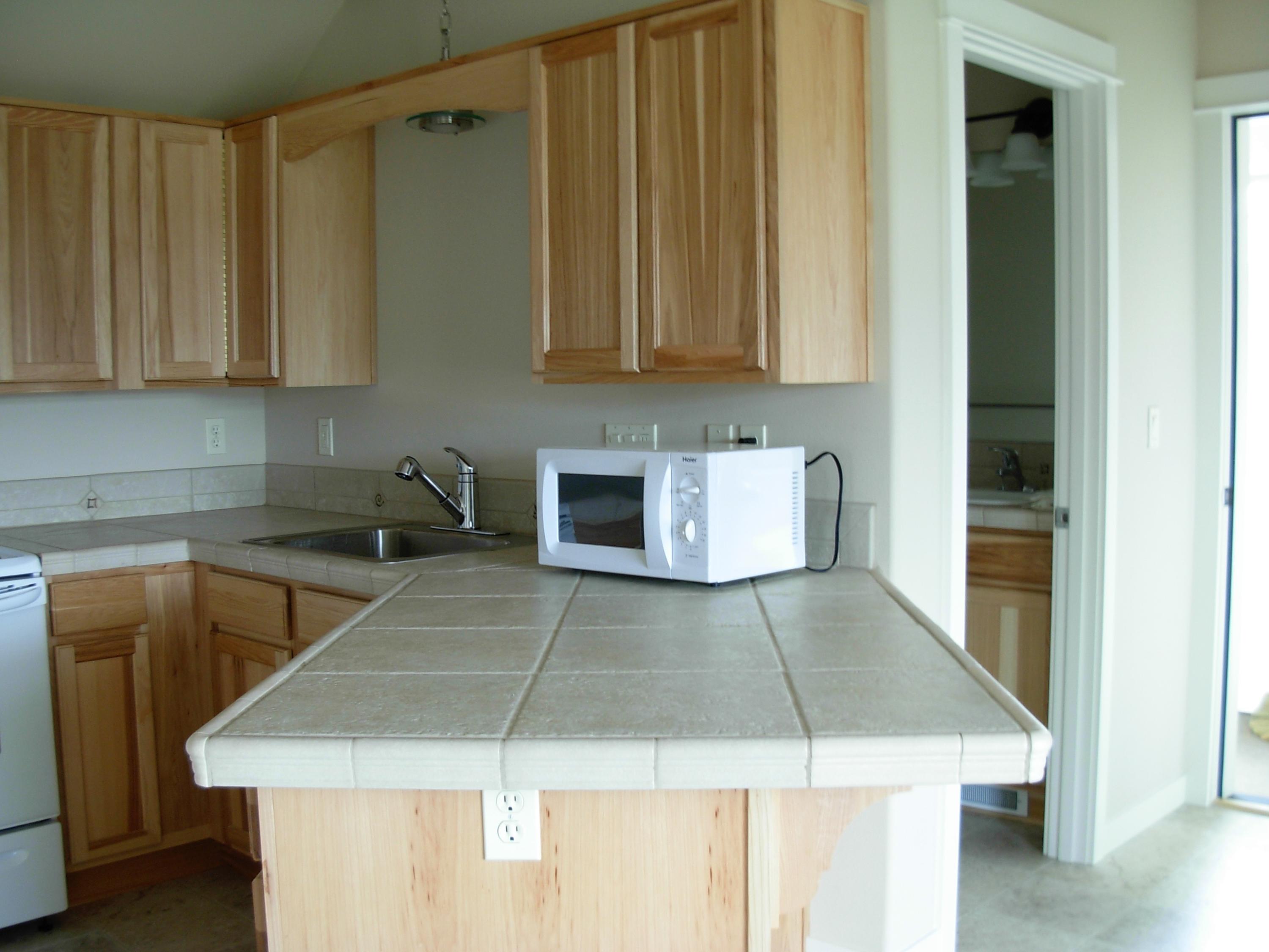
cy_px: 476
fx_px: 1393
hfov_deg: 49.0
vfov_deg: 37.7
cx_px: 634
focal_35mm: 38
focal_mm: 6.3
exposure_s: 1/8.4
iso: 79
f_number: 2.9
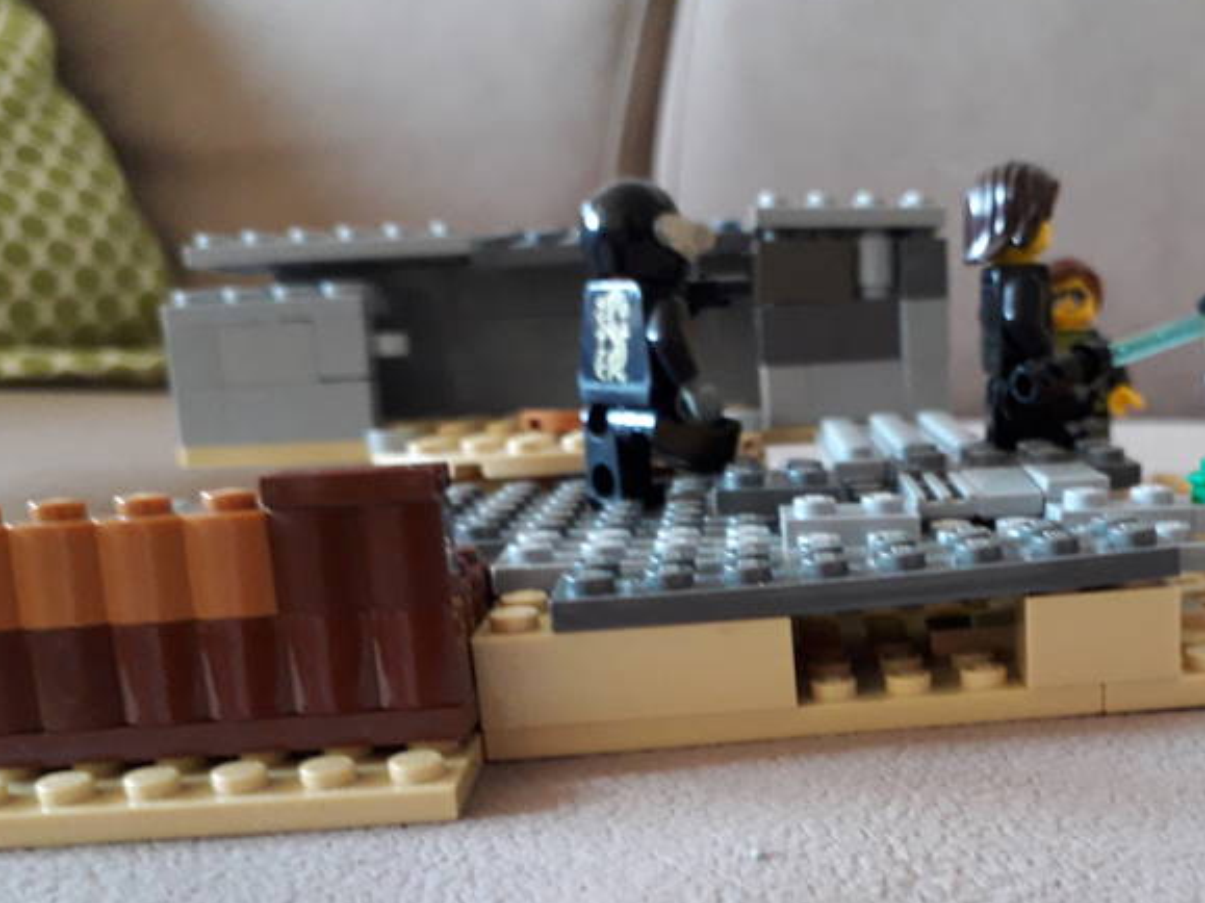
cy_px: 690
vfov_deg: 33.6
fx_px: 1462
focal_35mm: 42
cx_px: 845
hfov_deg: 43.9
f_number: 1.9
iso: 200
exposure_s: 1/33
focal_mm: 3.6
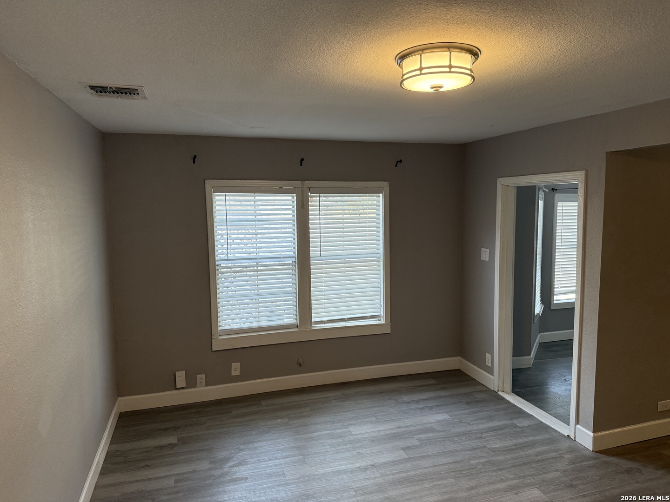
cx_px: 335
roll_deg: +1.3
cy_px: 251
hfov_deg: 71.6
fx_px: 465
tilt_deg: -6.5
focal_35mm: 24
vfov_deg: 56.8
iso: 250
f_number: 1.78
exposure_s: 1/120
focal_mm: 6.76
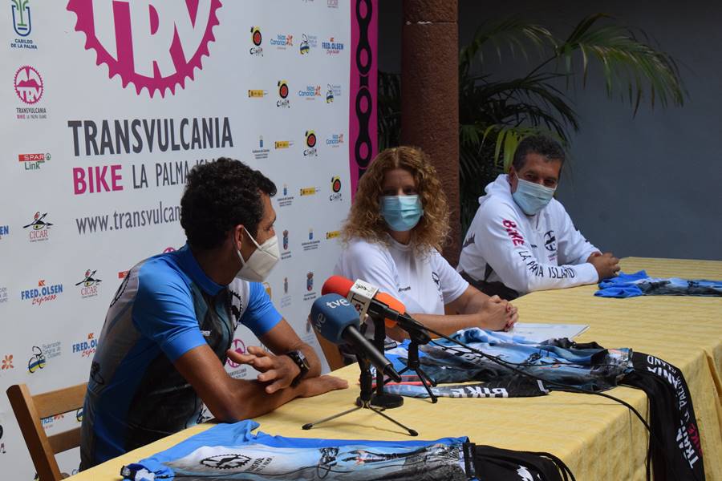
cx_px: 361
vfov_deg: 23.8
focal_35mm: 57
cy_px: 240
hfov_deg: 35.1
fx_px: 1143
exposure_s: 1/800
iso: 2500
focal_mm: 38
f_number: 8
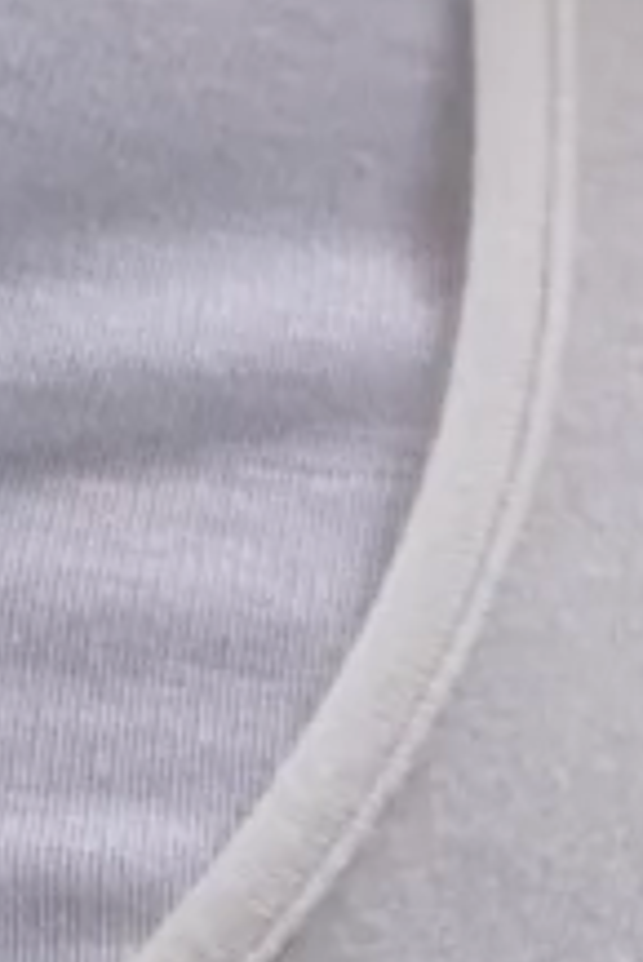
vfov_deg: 3.8
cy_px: -2452
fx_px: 13801
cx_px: 1217
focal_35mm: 516
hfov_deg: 2.7
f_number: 8
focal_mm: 70
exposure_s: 1/160
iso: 800
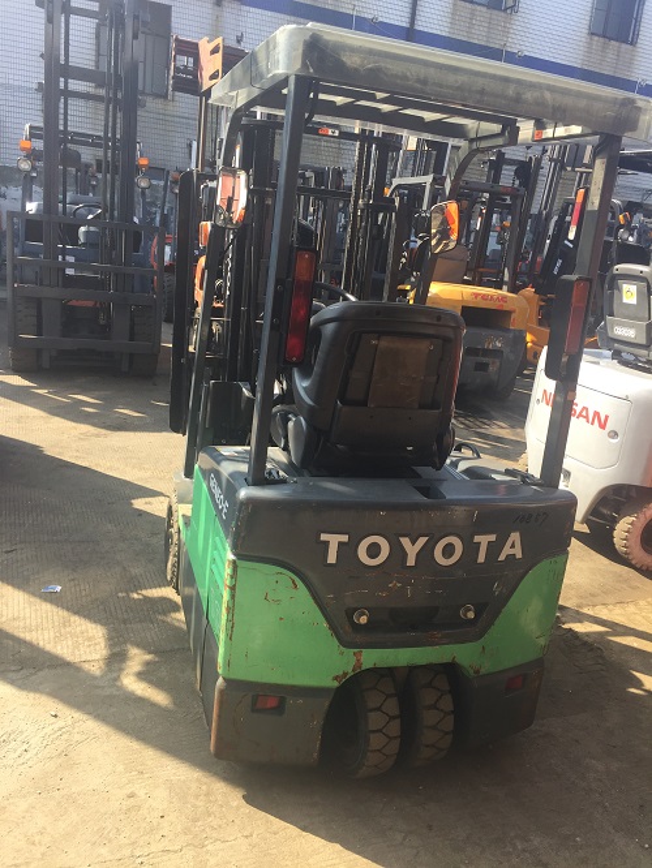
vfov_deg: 61.6
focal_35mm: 29
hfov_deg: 48.3
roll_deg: -7.7
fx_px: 728
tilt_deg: -16.5
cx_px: 326
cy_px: 434
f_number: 2.2
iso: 32
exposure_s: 1/425
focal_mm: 4.15
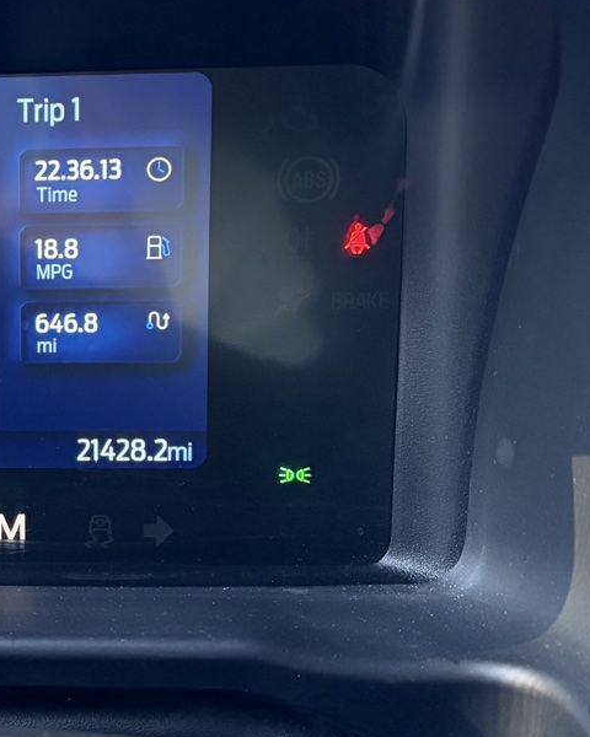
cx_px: -79
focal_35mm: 68
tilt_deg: -18.8
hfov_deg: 21.2
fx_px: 1484
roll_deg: +0.6
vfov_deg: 27.9
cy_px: 313
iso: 500
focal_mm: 5.96
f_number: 1.6
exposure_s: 1/40
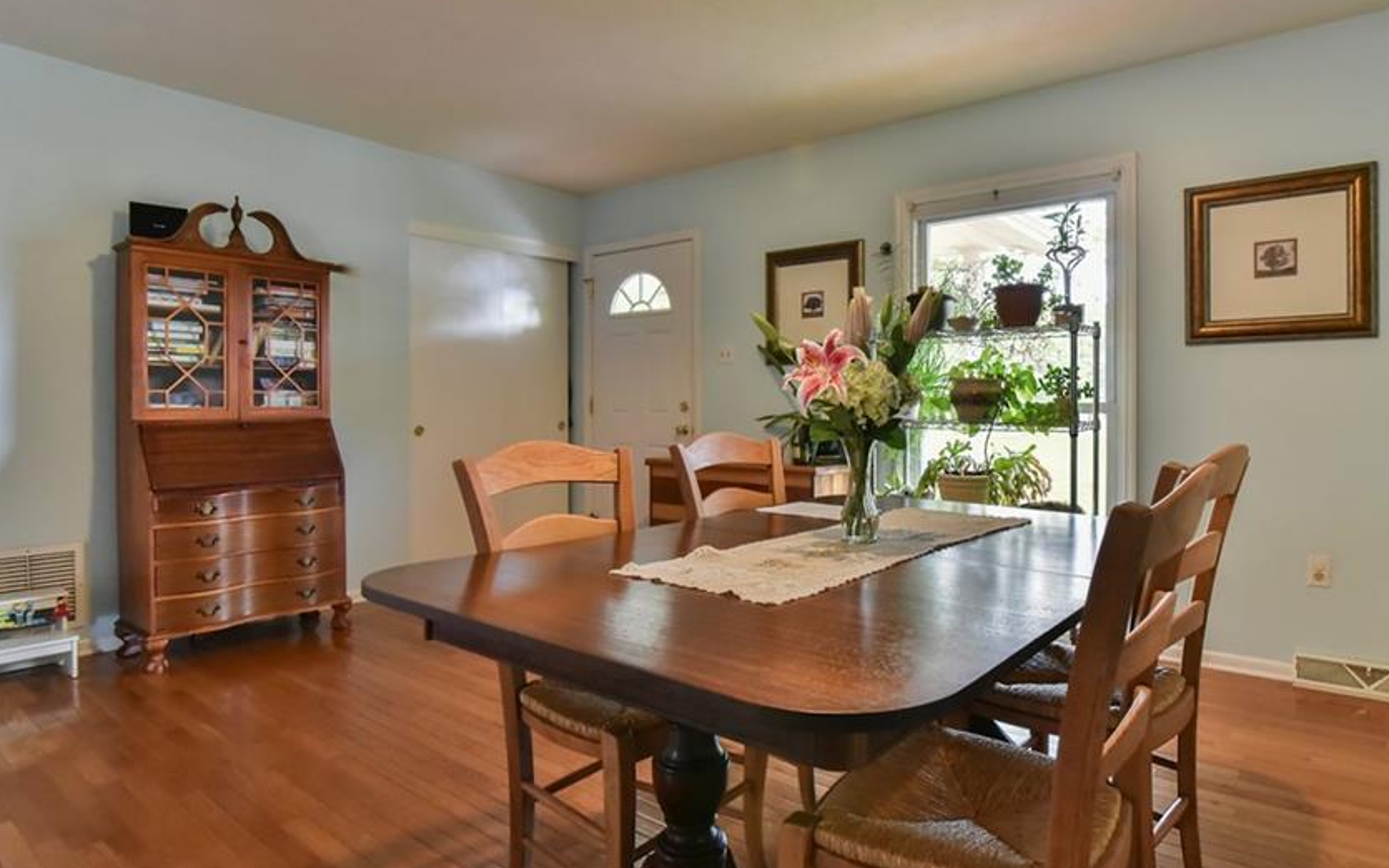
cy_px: 410
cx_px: 800
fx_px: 757
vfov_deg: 59.6
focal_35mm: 20
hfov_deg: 84.5
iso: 4000
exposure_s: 1/200
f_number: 7.1
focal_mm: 16
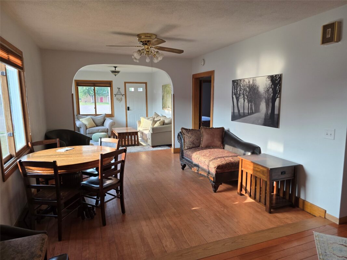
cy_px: 130
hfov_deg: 73.9
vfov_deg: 58.9
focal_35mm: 23
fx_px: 231
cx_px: 174
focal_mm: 6.3
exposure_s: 1/180
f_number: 1.7
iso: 100
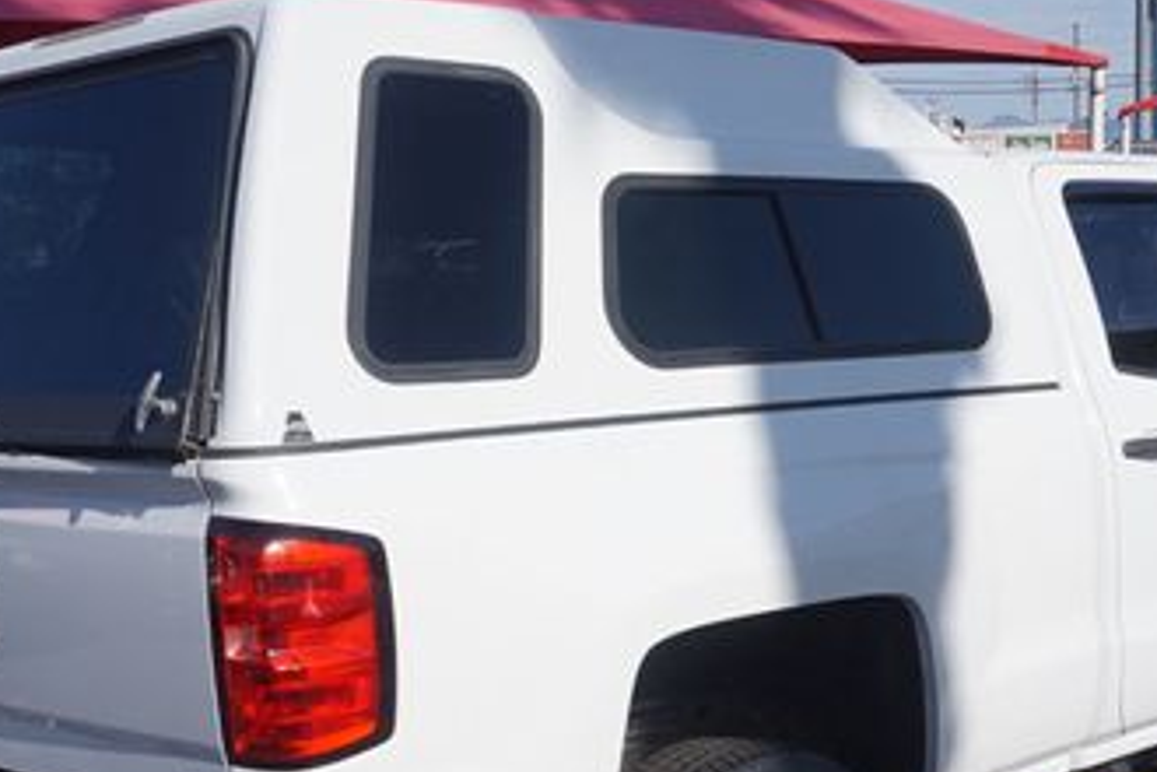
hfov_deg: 31.4
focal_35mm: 64
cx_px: 649
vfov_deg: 21.0
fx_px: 2057
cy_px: 611
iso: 100
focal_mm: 22
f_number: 11
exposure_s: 1/200
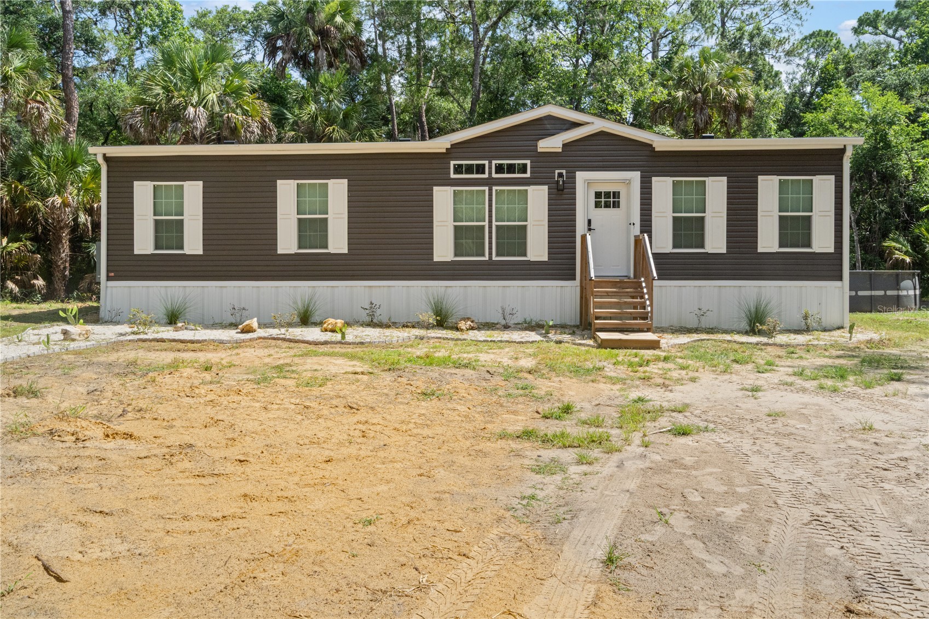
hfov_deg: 67.4
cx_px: 464
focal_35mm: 27
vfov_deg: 47.9
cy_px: 310
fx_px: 697
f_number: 22
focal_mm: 27
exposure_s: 1/320
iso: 1600
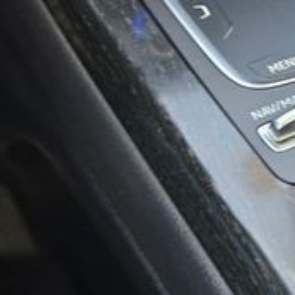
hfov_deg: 20.4
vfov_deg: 23.0
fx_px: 723
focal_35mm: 75
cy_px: 109
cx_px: 419
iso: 40
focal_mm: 5.4
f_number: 1.8
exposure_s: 1/50
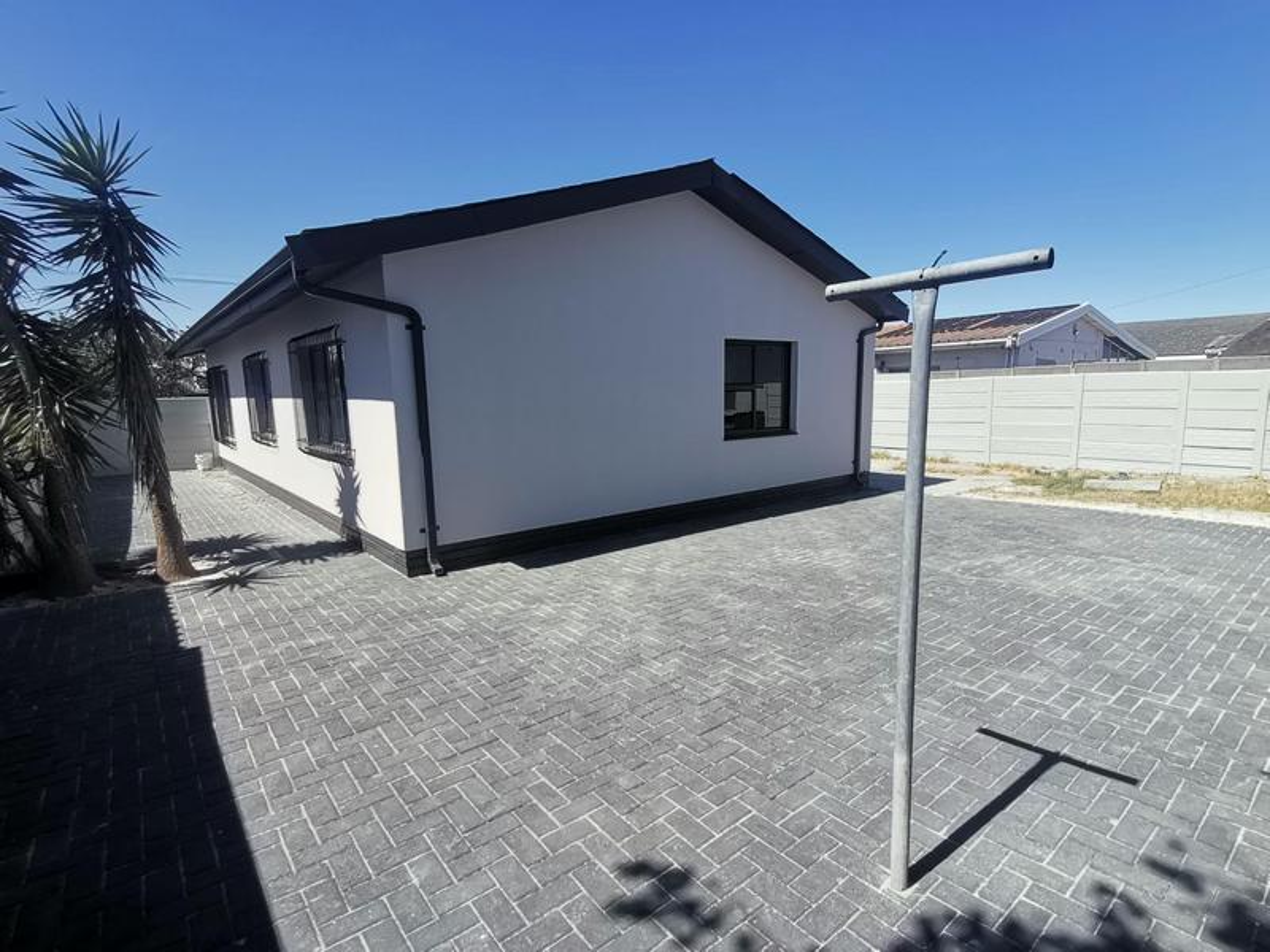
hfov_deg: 91.0
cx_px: 635
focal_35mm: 17
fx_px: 624
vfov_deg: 74.7
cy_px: 476
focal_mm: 1.78
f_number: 2.4
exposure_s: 1/1252
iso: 50
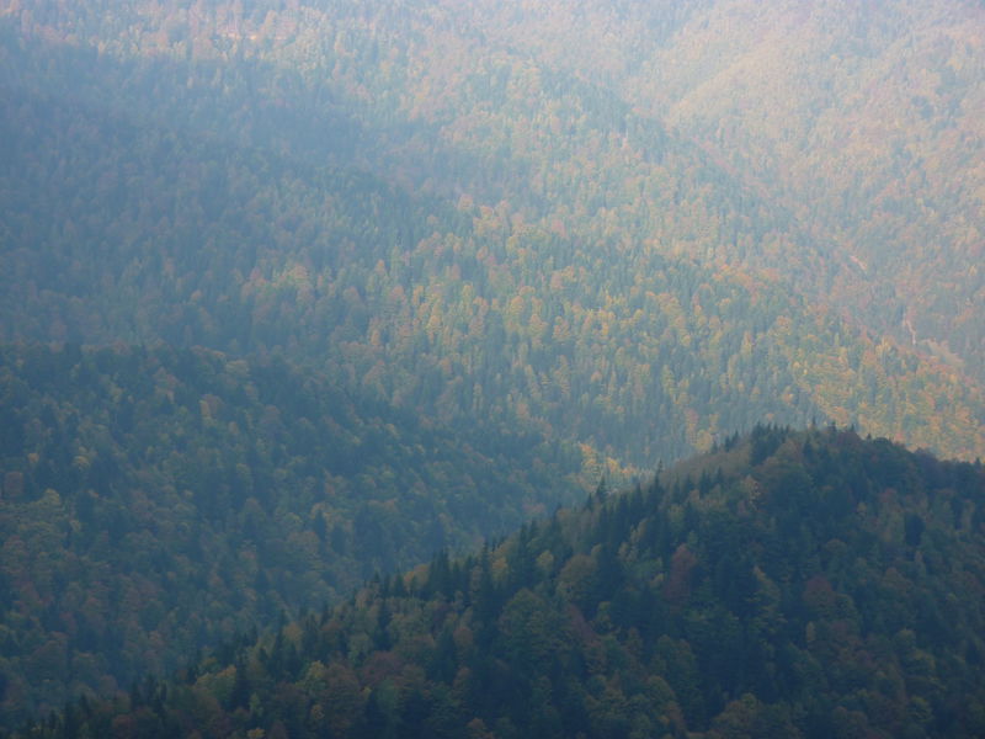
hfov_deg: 20.4
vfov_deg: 15.4
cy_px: 370
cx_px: 492
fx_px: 2732
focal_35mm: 96
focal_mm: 15.8
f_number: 4.3
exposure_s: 1/200
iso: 80
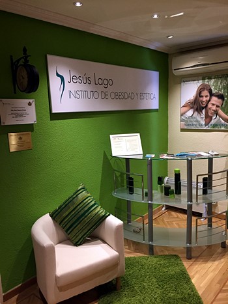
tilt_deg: -8.6
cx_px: 114
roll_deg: +1.9
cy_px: 152
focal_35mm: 29
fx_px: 255
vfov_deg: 61.7
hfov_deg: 48.2
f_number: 2.2
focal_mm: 4.15
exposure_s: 1/33
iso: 125
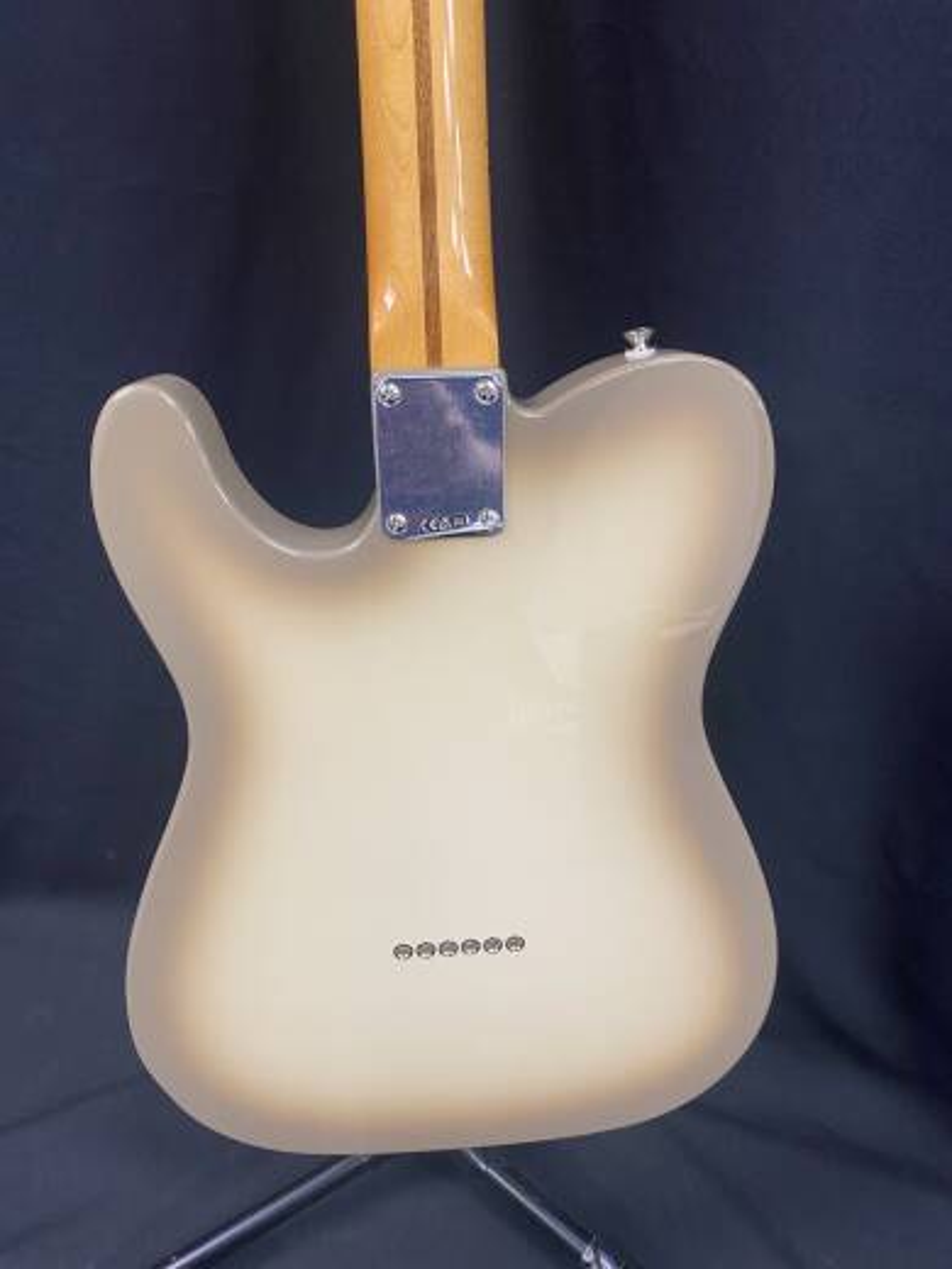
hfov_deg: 53.1
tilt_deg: -31.3
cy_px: 634
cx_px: 476
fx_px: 953
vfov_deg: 67.3
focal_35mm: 26
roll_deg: +0.1
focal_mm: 4.25
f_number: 1.8
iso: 80
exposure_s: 1/43
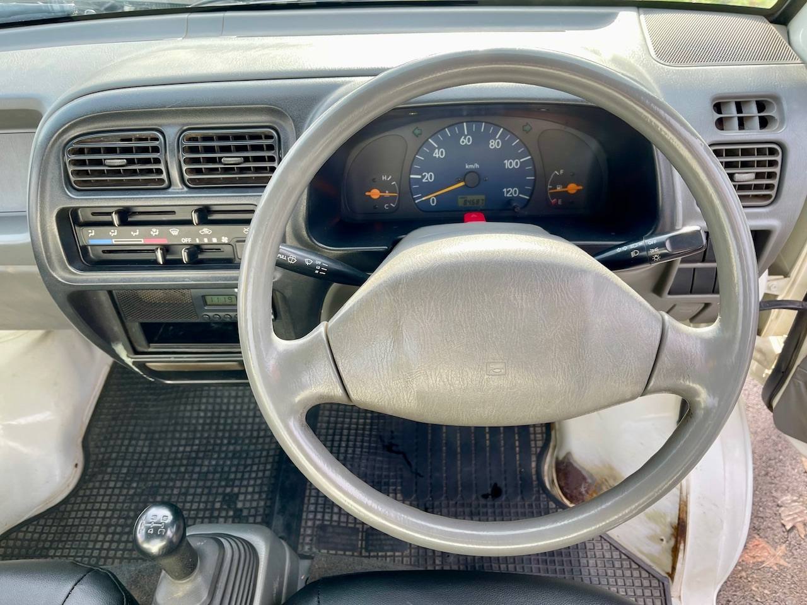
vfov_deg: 54.9
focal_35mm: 25
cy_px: 302
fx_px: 583
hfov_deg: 69.4
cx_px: 404
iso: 32
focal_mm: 5.1
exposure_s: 1/124
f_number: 1.6
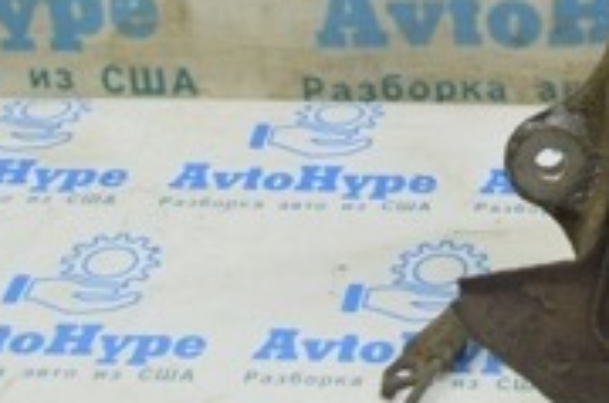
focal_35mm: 123
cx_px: 707
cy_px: -249
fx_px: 2072
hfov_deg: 16.1
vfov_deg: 10.6
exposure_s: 1/20
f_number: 5.6
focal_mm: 23
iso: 400
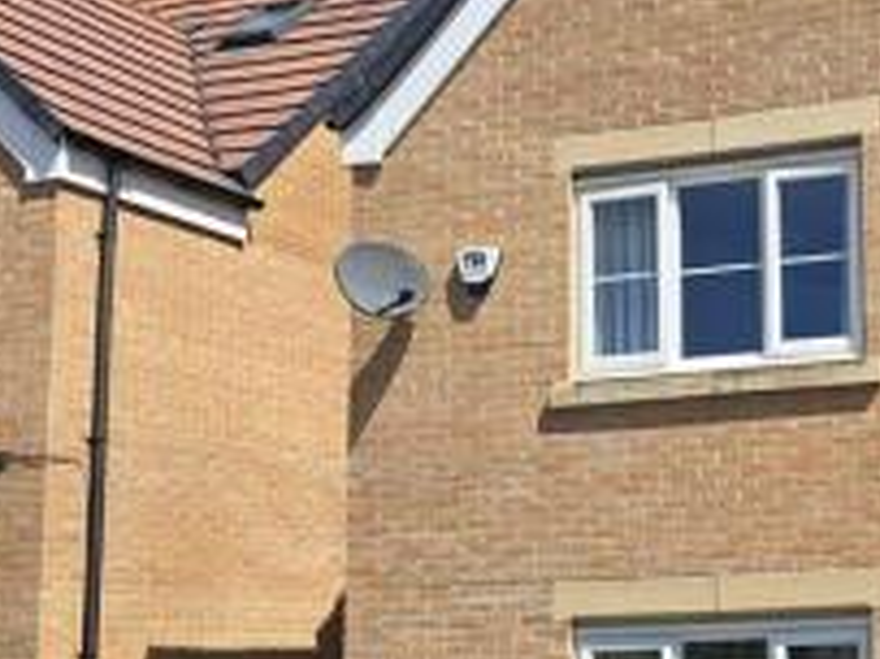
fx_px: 1677
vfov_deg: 22.1
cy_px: 449
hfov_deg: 27.7
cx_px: 882
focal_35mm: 66
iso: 12
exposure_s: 1/756
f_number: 1.7
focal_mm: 6.3
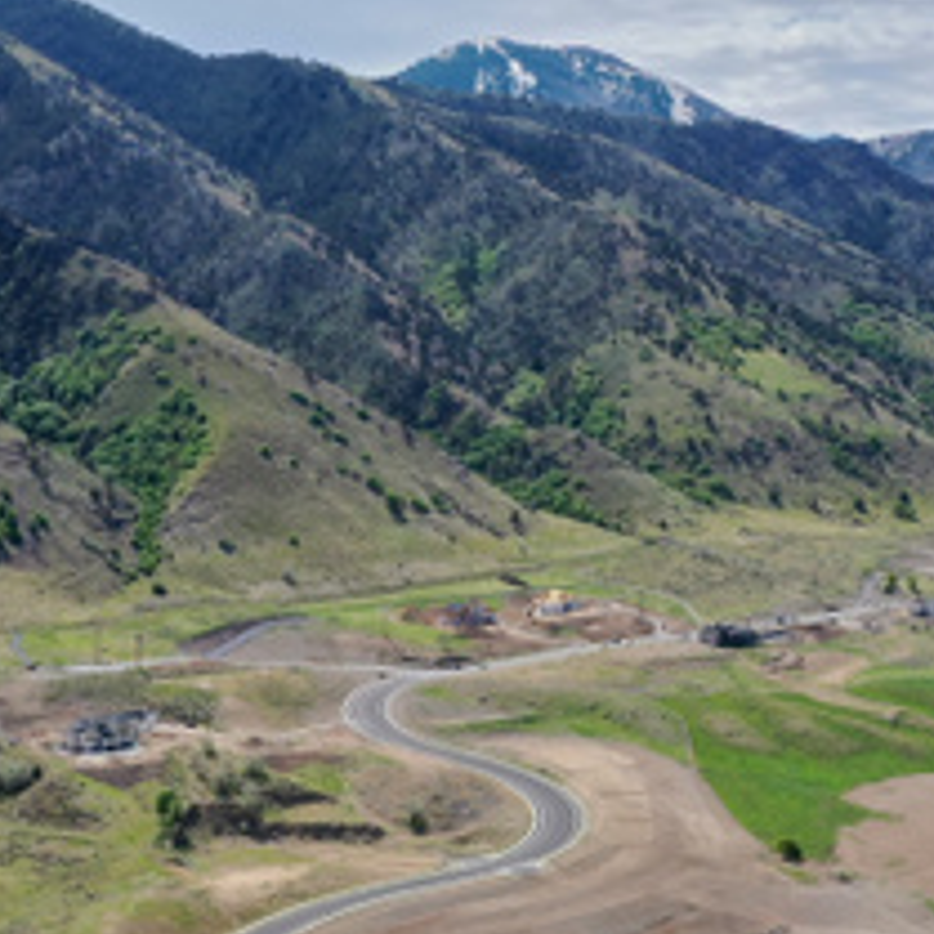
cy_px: 583
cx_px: 568
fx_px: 2228
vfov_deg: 23.6
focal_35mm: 73
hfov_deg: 23.6
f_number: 5.6
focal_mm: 10.26
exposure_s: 1/400
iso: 100
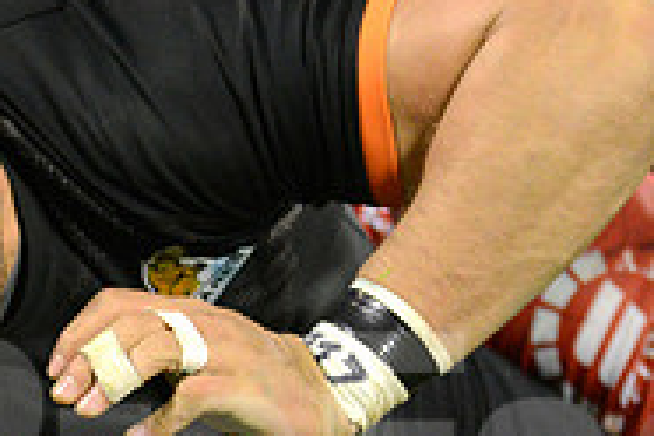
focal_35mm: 936
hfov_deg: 2.2
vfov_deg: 1.5
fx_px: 17003
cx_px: 172
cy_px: 438
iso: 4500
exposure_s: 1/1000
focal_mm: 300
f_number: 2.8
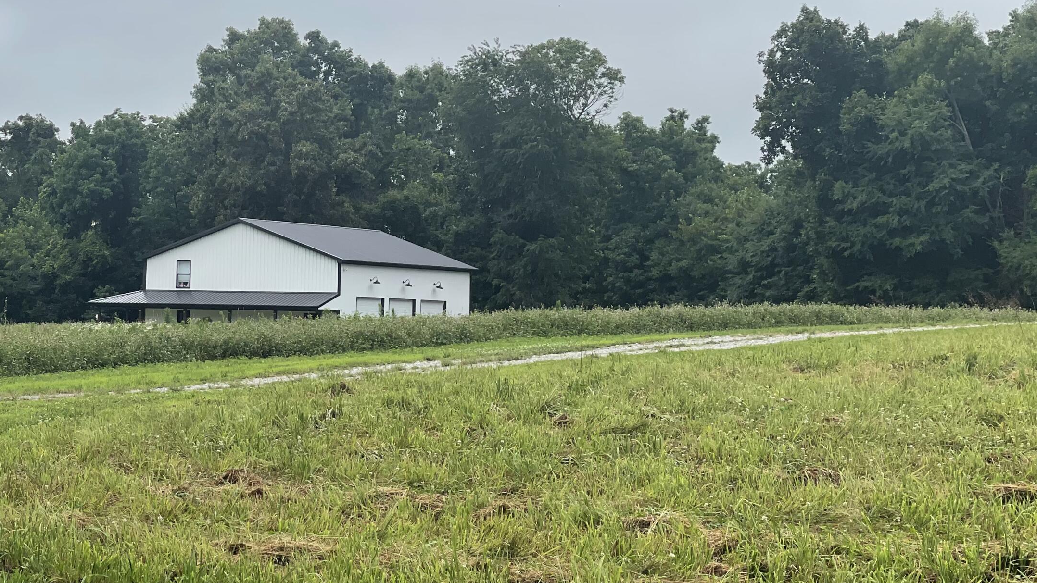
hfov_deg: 21.9
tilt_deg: +0.1
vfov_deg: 12.5
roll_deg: -1.7
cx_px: 374
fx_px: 2667
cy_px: 324
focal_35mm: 97
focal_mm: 7.5
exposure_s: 1/561
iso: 20
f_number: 2.2
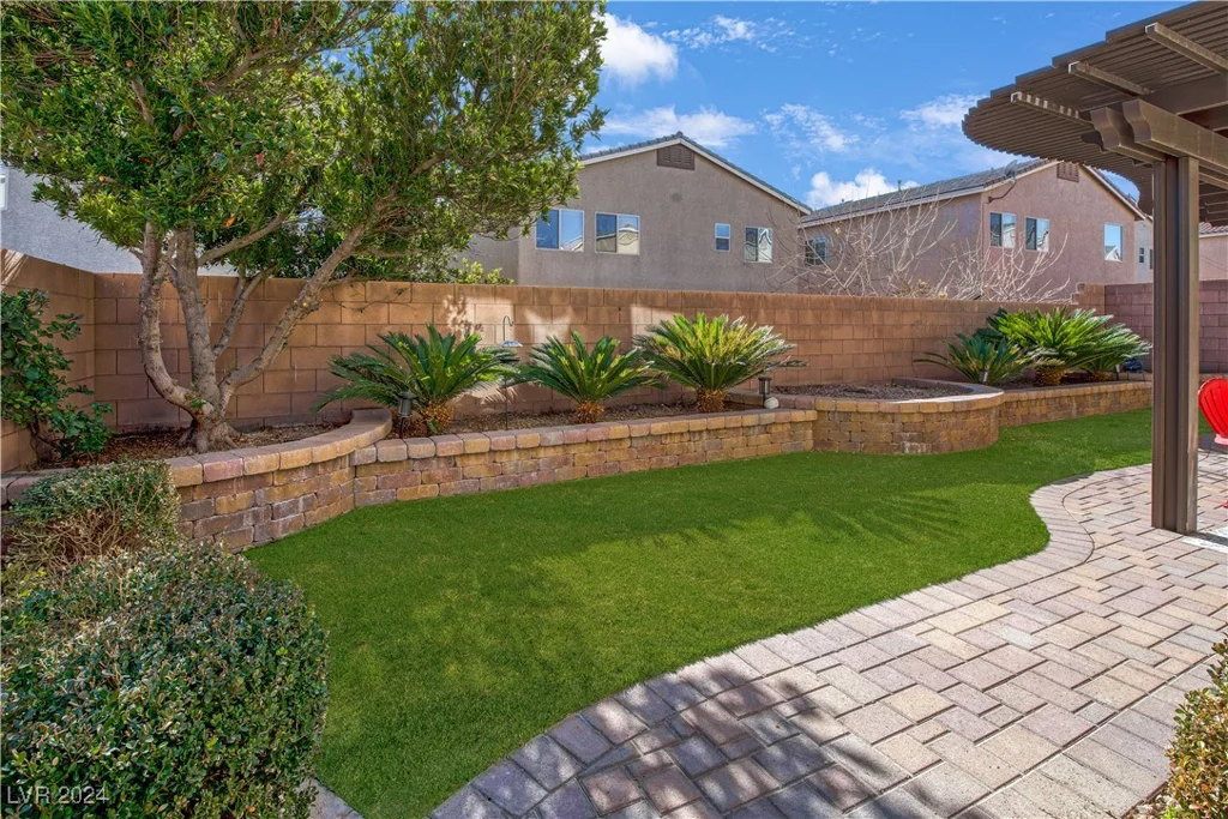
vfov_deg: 77.3
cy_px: 410
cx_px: 614
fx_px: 512
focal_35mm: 15
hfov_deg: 100.4
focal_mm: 15
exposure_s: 1/60
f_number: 10
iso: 100
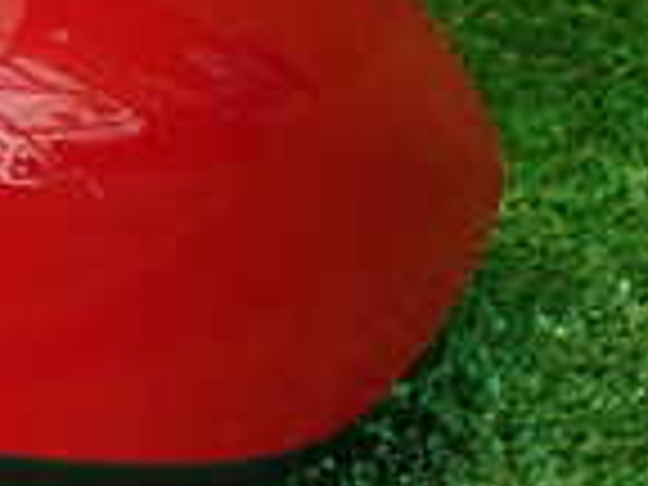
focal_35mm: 133
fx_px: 2490
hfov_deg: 12.8
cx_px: -670
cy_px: 274
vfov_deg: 11.1
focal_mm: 5.79
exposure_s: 1/30
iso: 200
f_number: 2.4
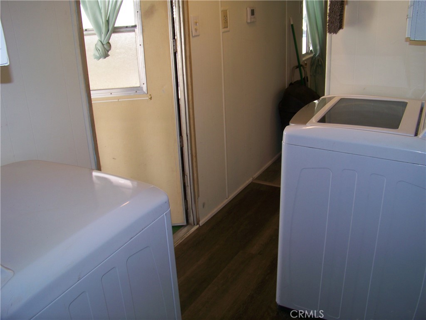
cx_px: 213
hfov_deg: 55.4
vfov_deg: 42.9
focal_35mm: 33
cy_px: 160
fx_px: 406
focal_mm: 5.85
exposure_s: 1/30
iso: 64
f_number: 3.6
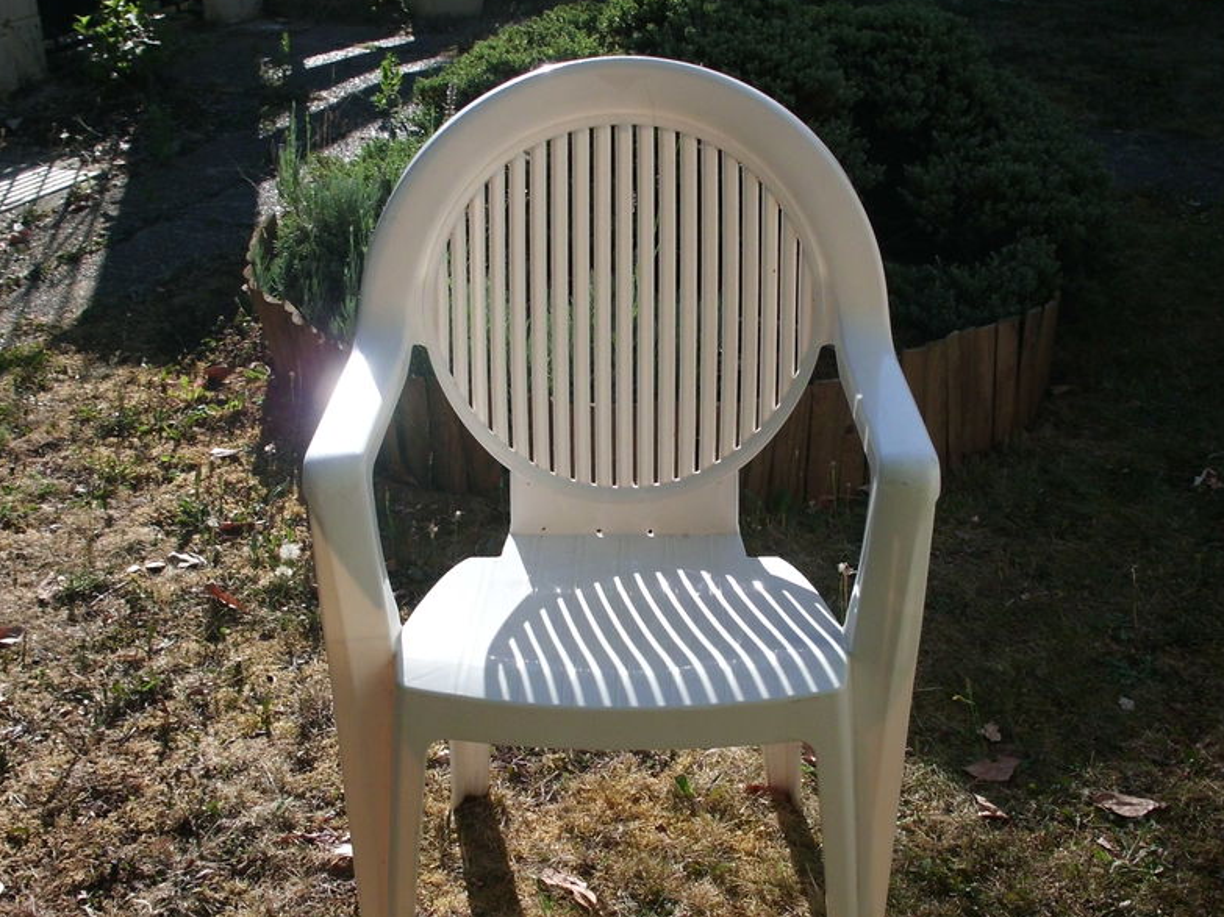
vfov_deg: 31.5
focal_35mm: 46
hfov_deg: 41.2
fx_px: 1626
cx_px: 594
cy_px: 512
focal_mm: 6.3
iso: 64
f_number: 7.3
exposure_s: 1/200
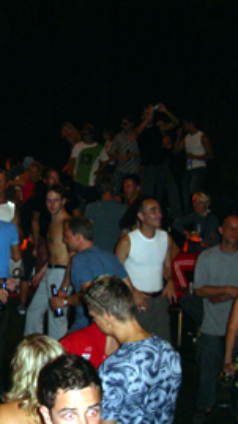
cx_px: -75
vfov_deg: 33.8
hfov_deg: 18.1
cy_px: 216
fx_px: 697
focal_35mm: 62
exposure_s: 1/30
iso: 200
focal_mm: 7.8
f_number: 2.8
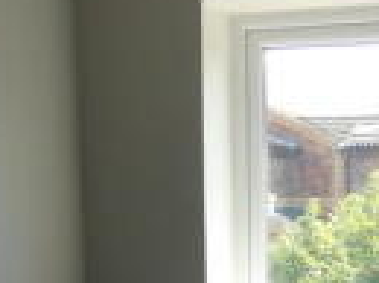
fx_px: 984
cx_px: 296
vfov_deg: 15.5
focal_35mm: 90
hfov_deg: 21.6
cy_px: 384
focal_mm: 3.6
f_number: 2.8
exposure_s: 1/200
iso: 80
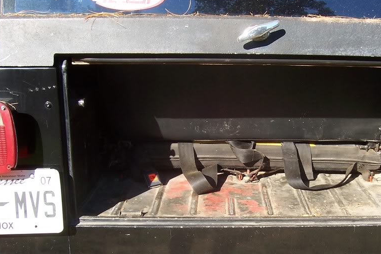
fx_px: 550
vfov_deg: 25.9
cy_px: 162
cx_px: 252
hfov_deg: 37.8
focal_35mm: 52
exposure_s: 1/180
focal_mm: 5.6
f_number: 5.6
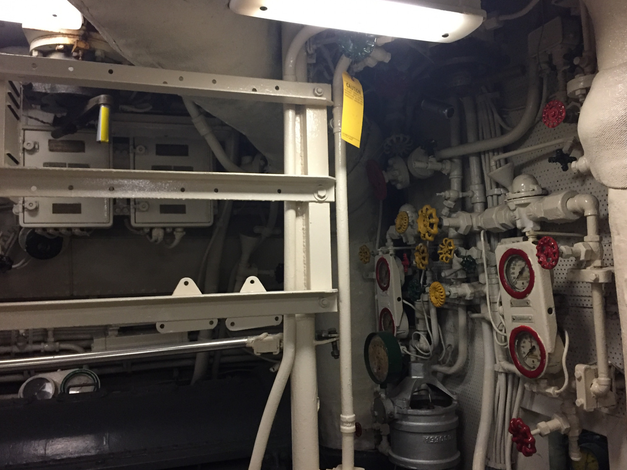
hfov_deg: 58.3
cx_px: 324
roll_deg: +1.1
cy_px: 225
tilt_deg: +5.5
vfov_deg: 45.4
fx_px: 562
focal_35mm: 31
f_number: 2.2
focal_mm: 4.15
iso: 250
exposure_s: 1/30
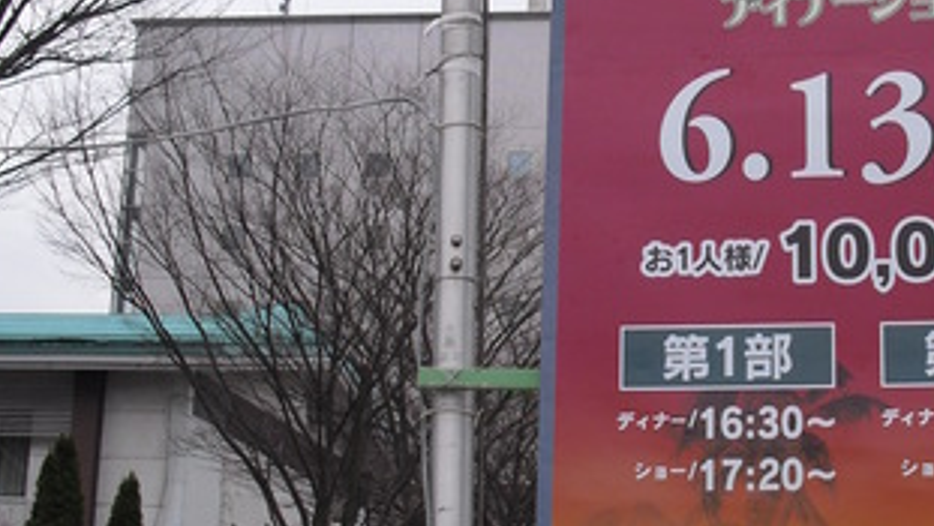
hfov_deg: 25.0
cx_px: 689
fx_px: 2081
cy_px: 231
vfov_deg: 14.4
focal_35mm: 84
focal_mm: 6.3
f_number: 7.8
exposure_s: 1/100
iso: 100
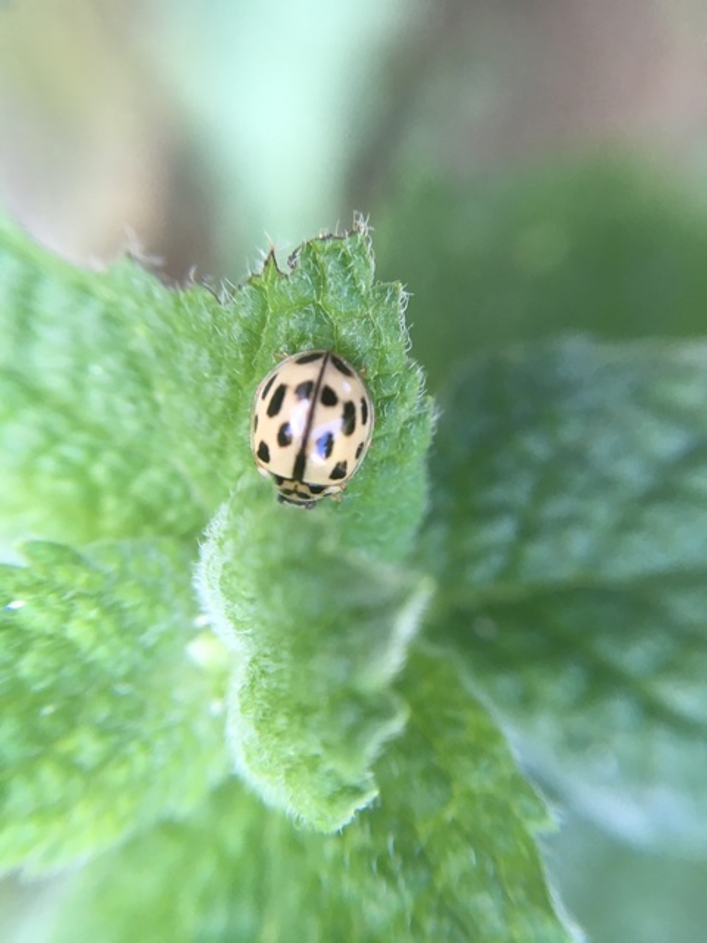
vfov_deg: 61.7
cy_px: 472
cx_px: 354
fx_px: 790
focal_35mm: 29
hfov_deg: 48.2
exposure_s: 1/33
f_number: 2.2
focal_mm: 4.15
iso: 32
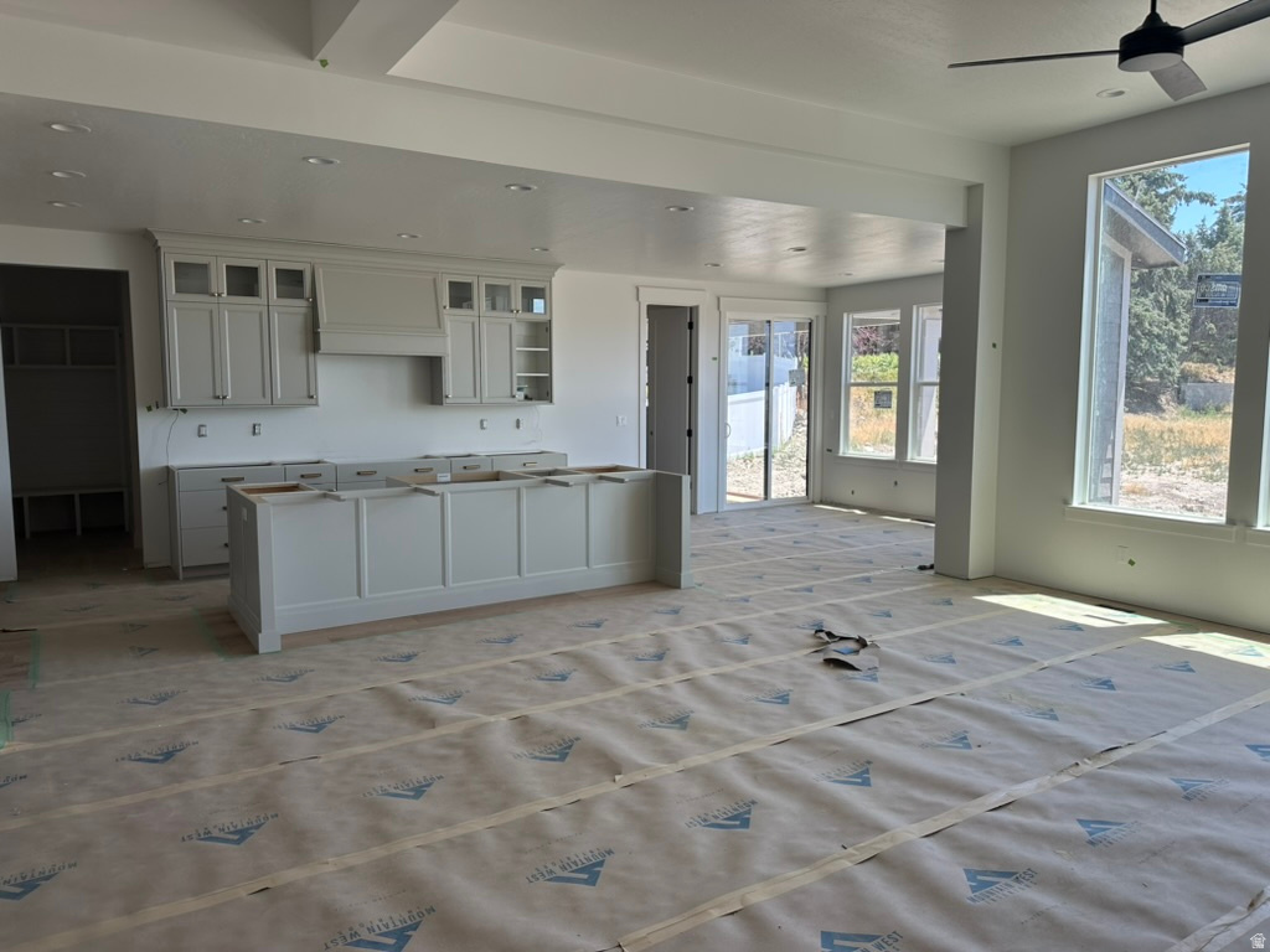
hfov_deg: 71.6
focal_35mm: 24
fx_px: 881
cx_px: 635
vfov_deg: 56.8
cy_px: 476
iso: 80
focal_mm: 6.86
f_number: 1.78
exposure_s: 1/429
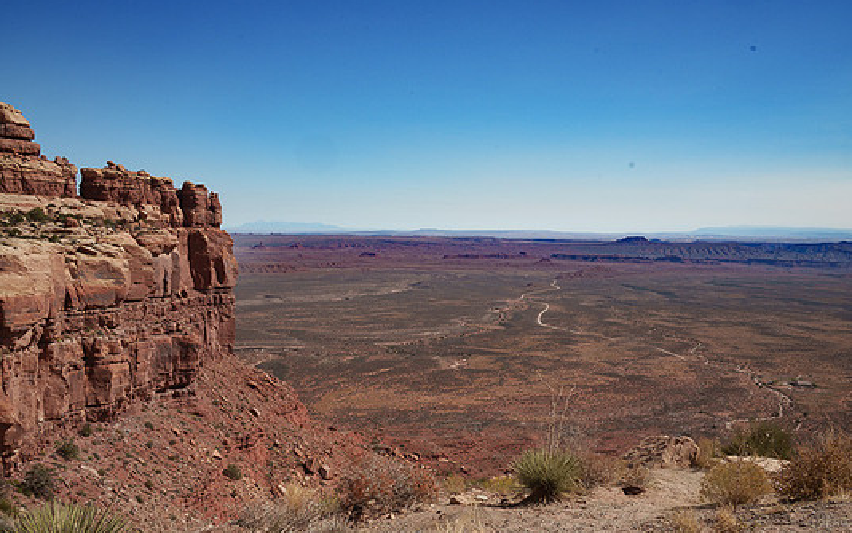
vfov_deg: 40.5
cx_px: 448
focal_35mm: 31
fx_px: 720
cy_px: 301
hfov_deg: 61.2
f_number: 16
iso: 400
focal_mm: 28
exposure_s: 1/250
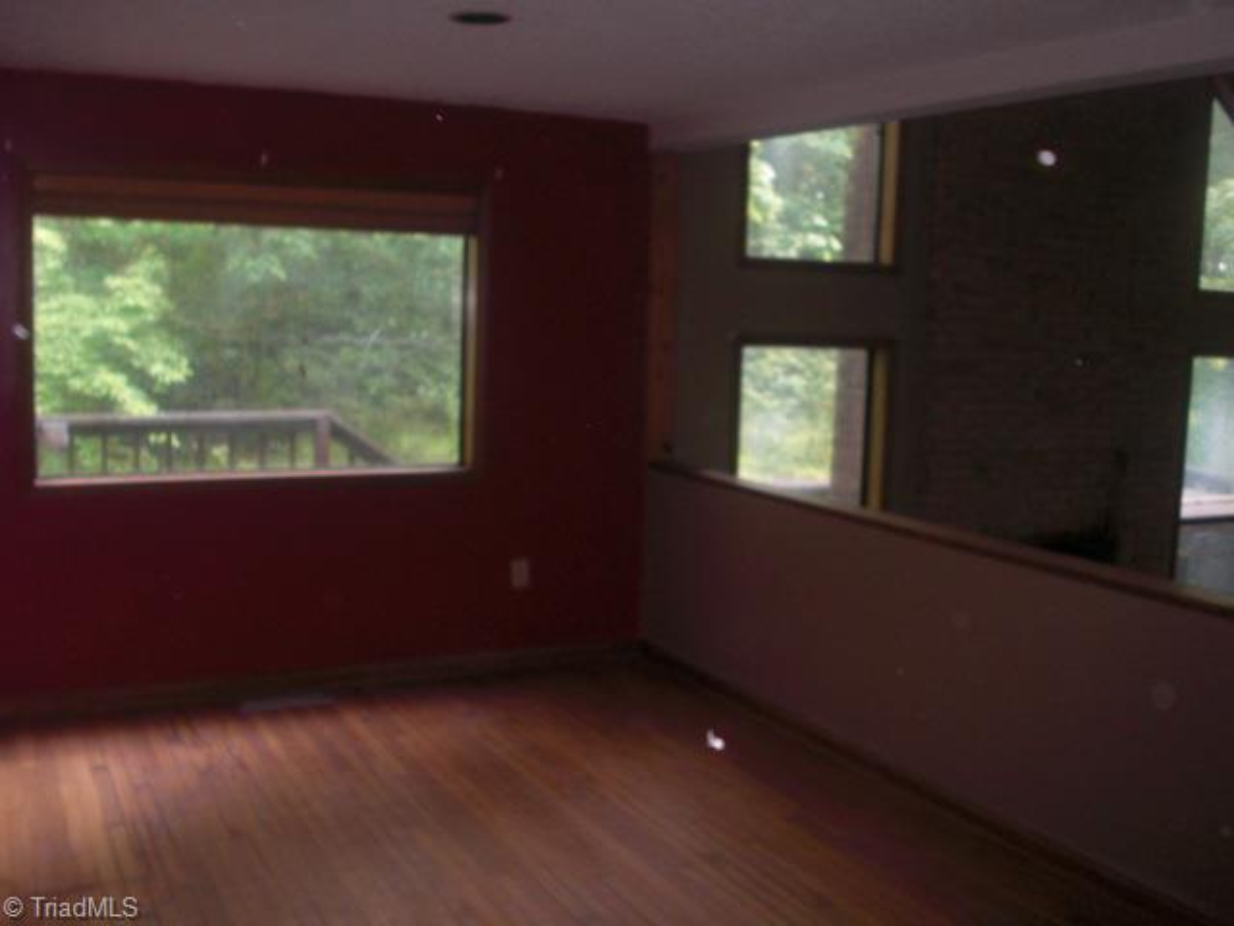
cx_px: 617
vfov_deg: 39.7
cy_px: 463
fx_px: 1283
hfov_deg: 51.4
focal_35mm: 36
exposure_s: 1/60
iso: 200
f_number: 2.8
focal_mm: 6.3
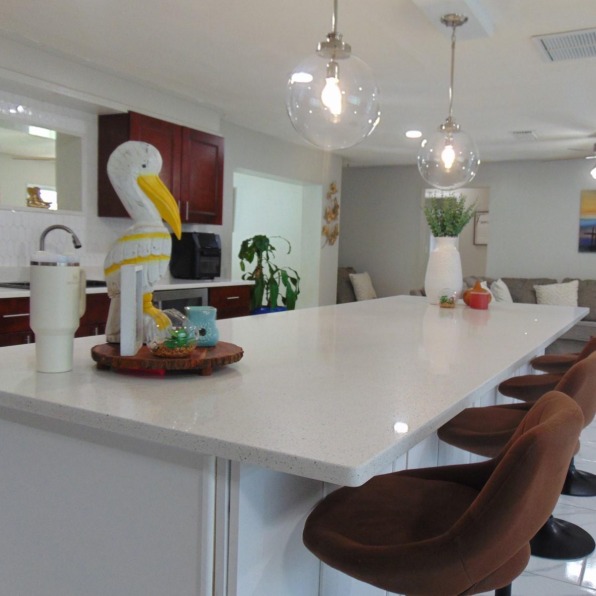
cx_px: 354
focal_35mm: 30
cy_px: 300
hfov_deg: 53.7
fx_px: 584
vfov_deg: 54.0
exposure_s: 1/30
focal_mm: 4.5
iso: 100
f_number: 3
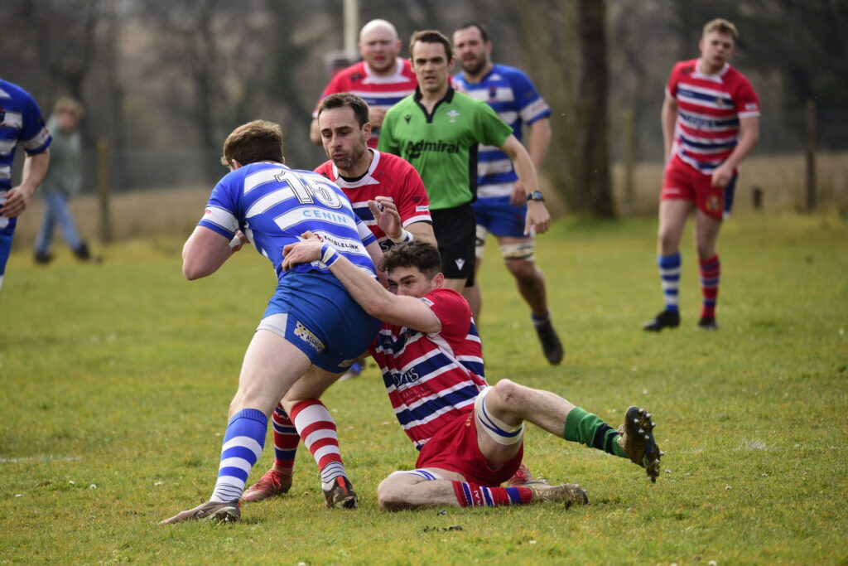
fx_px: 8009
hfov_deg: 6.1
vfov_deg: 4.0
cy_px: 283
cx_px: 424
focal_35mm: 340
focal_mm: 340
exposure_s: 1/3200
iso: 1600
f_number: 6
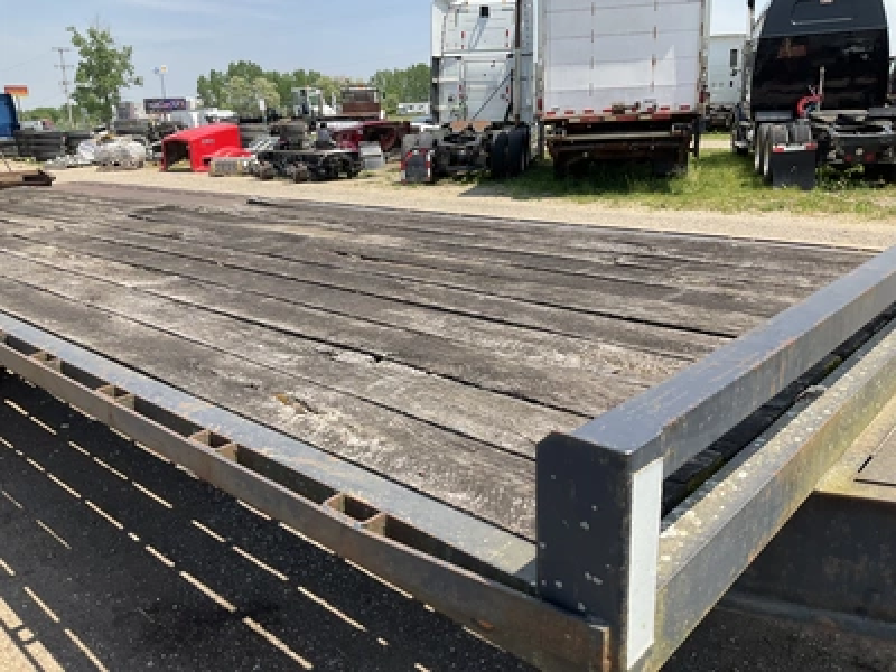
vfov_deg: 48.2
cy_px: 336
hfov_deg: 61.7
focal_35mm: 29
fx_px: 751
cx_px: 448
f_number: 1.8
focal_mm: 3
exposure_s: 1/1055
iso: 25
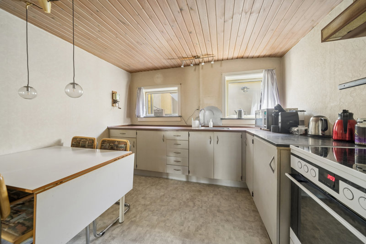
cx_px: 183
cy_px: 122
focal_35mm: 12
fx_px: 122
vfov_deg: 90.0
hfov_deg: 112.6
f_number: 5.6
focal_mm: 12
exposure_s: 1/60
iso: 640
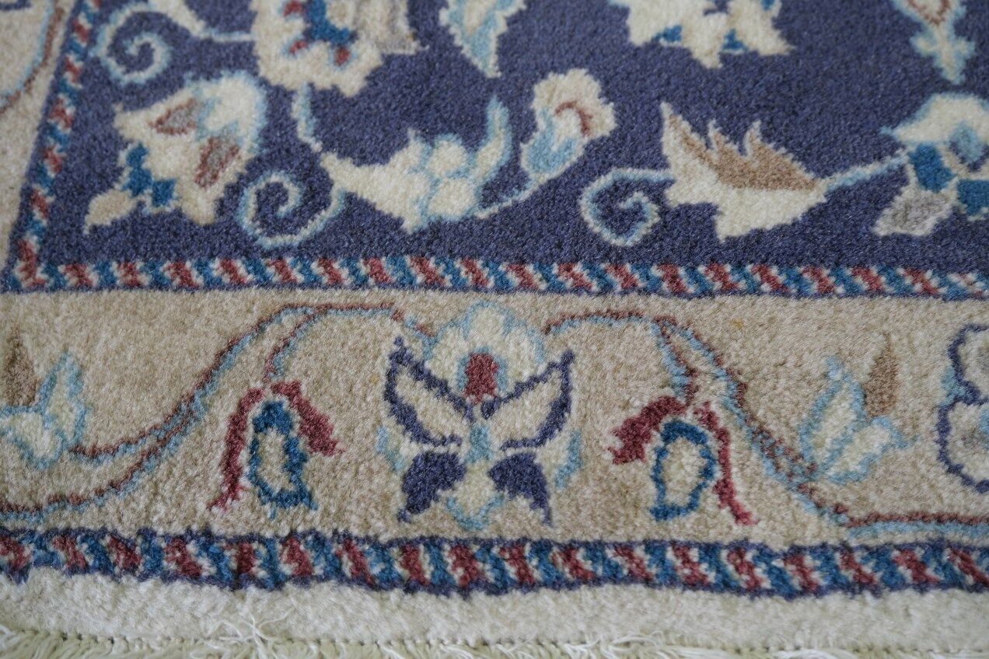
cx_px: 494
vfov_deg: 37.9
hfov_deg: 54.4
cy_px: 330
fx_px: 961
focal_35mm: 35
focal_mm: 23.5
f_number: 4
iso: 1000
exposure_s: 1/34
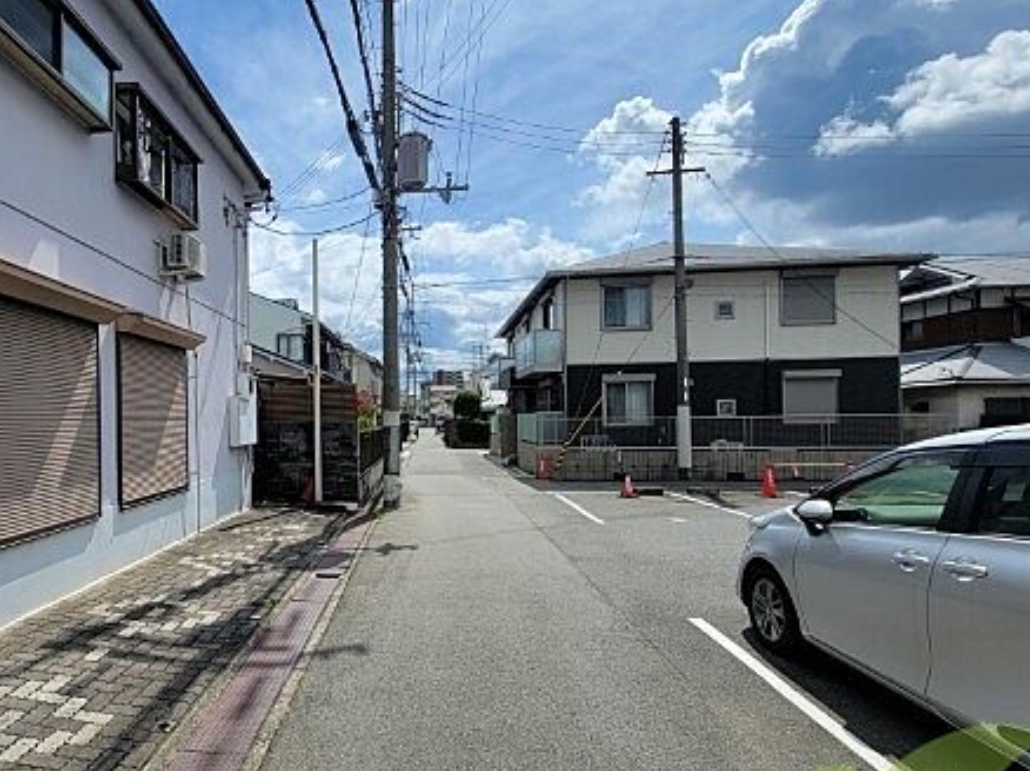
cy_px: 421
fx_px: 565
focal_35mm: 19
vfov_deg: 68.5
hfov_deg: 81.8
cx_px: 341
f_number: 2.2
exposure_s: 1/2456
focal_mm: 2.2
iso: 50
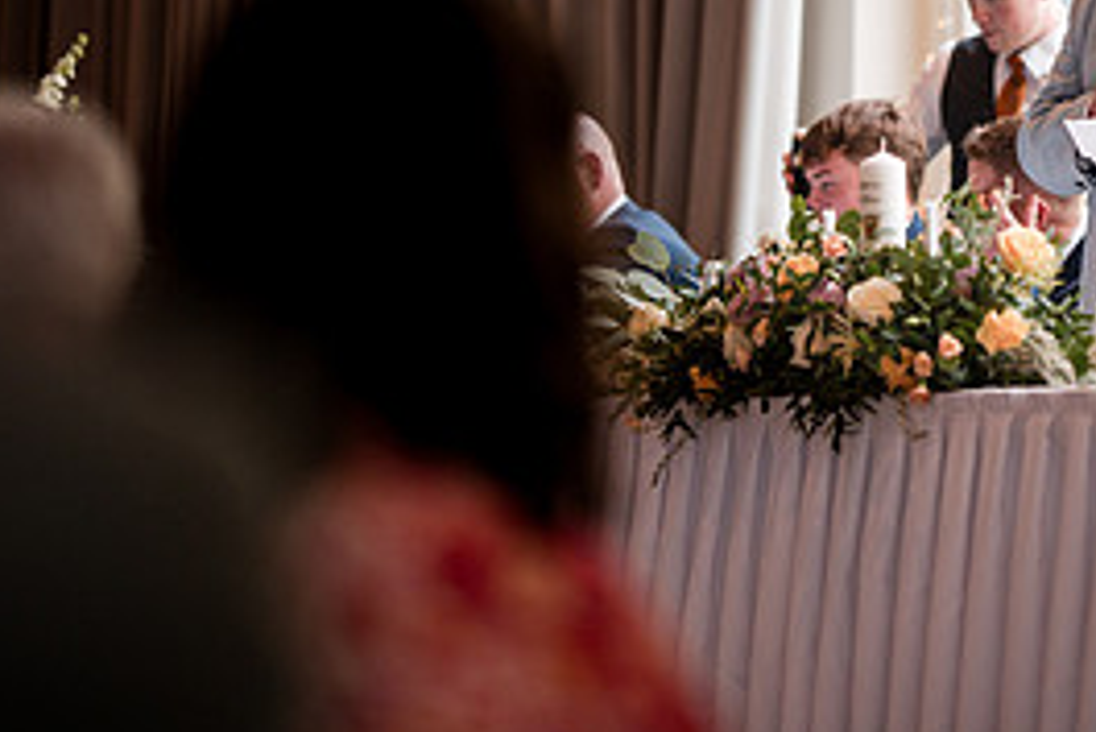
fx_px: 5666
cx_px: 1179
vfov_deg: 7.4
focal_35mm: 186
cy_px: 2
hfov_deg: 10.9
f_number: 1.6
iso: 320
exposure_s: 1/500
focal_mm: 85
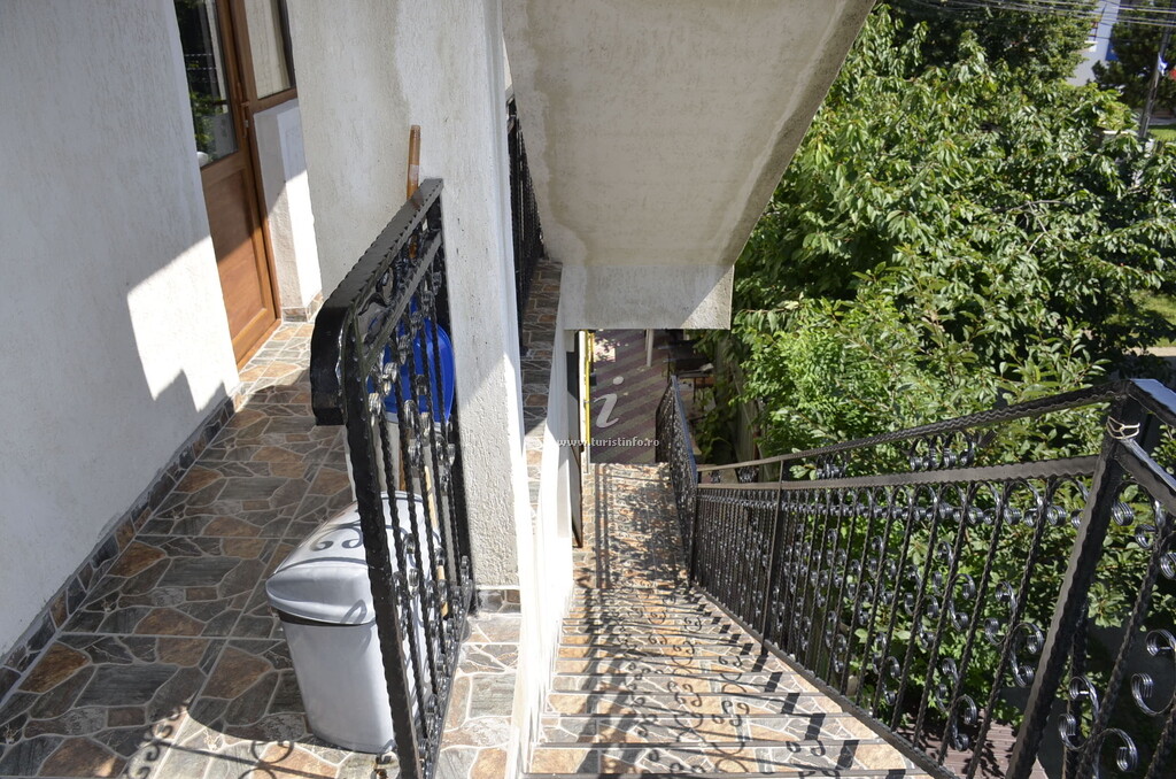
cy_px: 390
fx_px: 880
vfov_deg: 47.7
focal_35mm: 27
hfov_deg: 67.5
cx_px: 588
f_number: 9
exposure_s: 1/200
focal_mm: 18
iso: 100
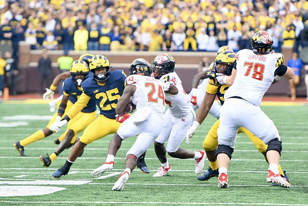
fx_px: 2387
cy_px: 103
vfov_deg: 4.9
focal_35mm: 279
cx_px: 154
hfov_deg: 7.4
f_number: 2.8
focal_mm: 185
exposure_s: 1/1250
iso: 640
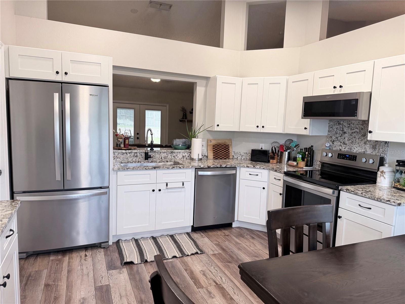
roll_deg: -2.0
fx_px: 281
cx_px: 202
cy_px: 152
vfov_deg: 56.8
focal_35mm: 24
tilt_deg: -6.6
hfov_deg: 71.6
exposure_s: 1/120
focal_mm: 6.76
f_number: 1.78
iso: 200
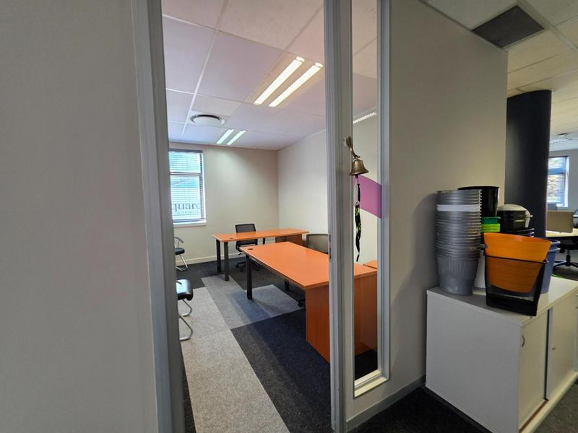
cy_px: 216
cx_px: 289
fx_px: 217
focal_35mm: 13
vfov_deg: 89.9
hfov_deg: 106.2
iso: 320
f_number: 1.9
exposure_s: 1/50
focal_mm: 2.2
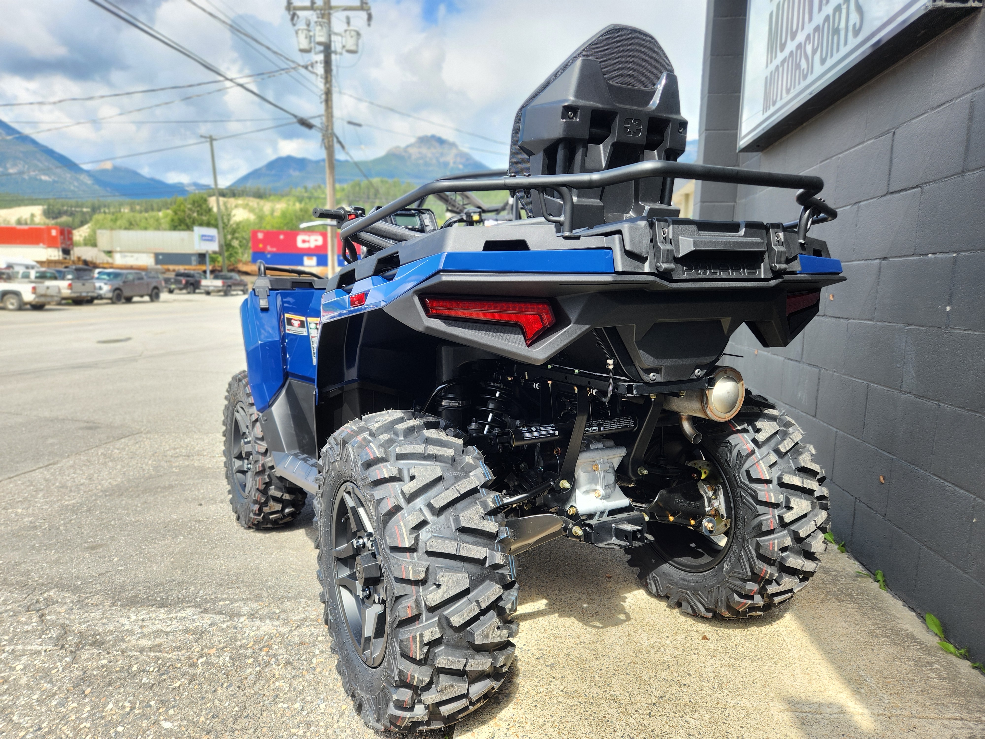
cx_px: 492
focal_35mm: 23
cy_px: 370
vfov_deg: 58.9
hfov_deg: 73.9
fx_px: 654
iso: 20
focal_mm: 5.4
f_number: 1.8
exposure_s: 1/391
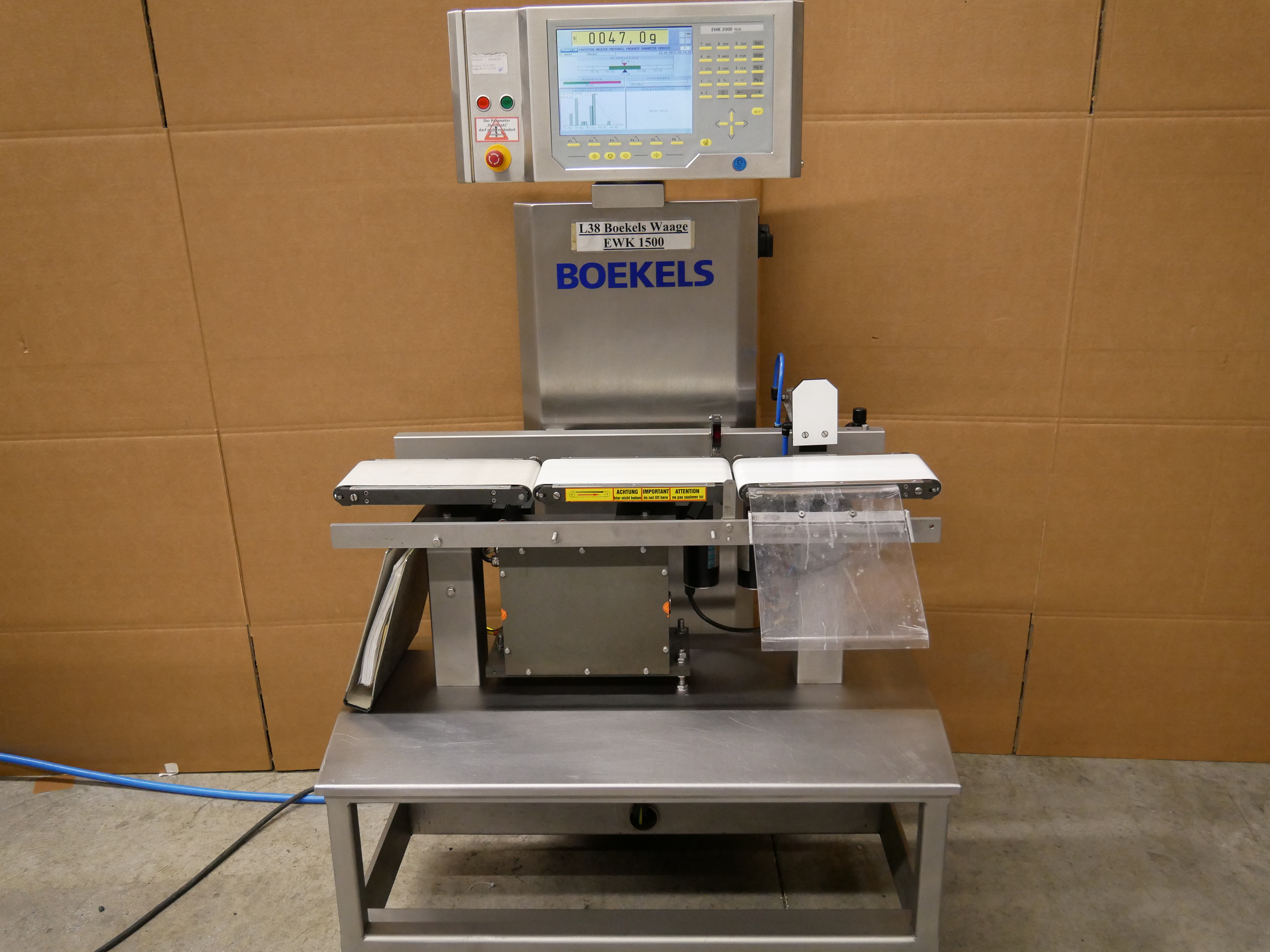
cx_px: 635
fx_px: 1101
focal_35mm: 30
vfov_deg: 46.8
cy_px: 476
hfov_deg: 60.0
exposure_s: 1/60
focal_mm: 15
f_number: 3.7
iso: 2000
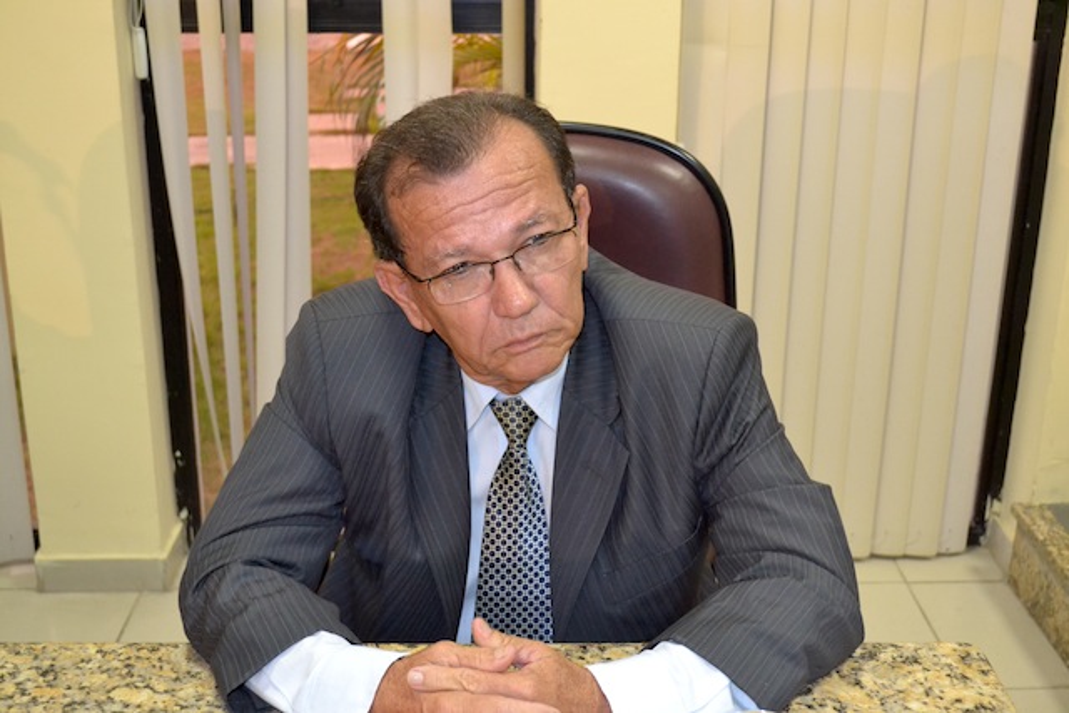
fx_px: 1336
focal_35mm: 45
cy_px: 356
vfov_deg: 29.9
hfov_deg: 43.6
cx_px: 534
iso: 3200
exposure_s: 1/60
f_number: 4.5
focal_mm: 30
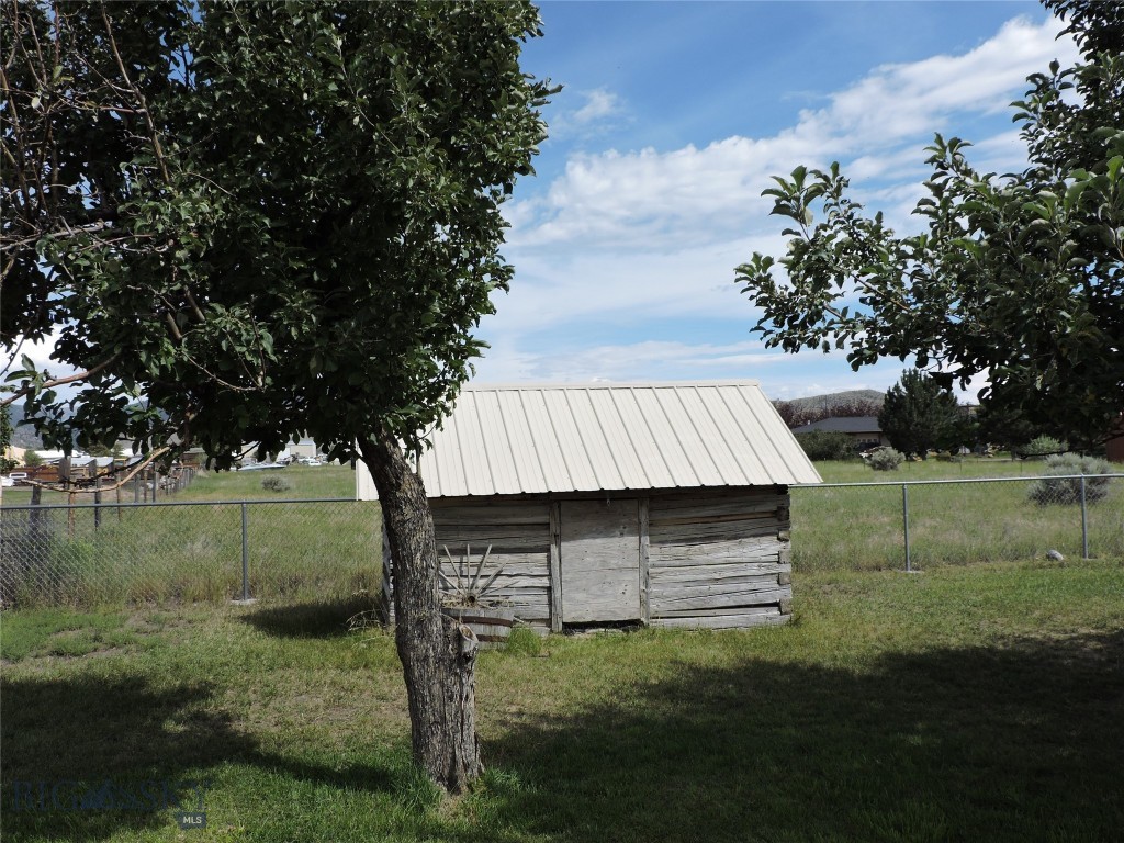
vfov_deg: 42.9
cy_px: 422
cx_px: 562
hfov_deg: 55.4
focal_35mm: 33
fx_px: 1072
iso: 100
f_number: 3.2
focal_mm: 5.9
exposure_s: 1/1250
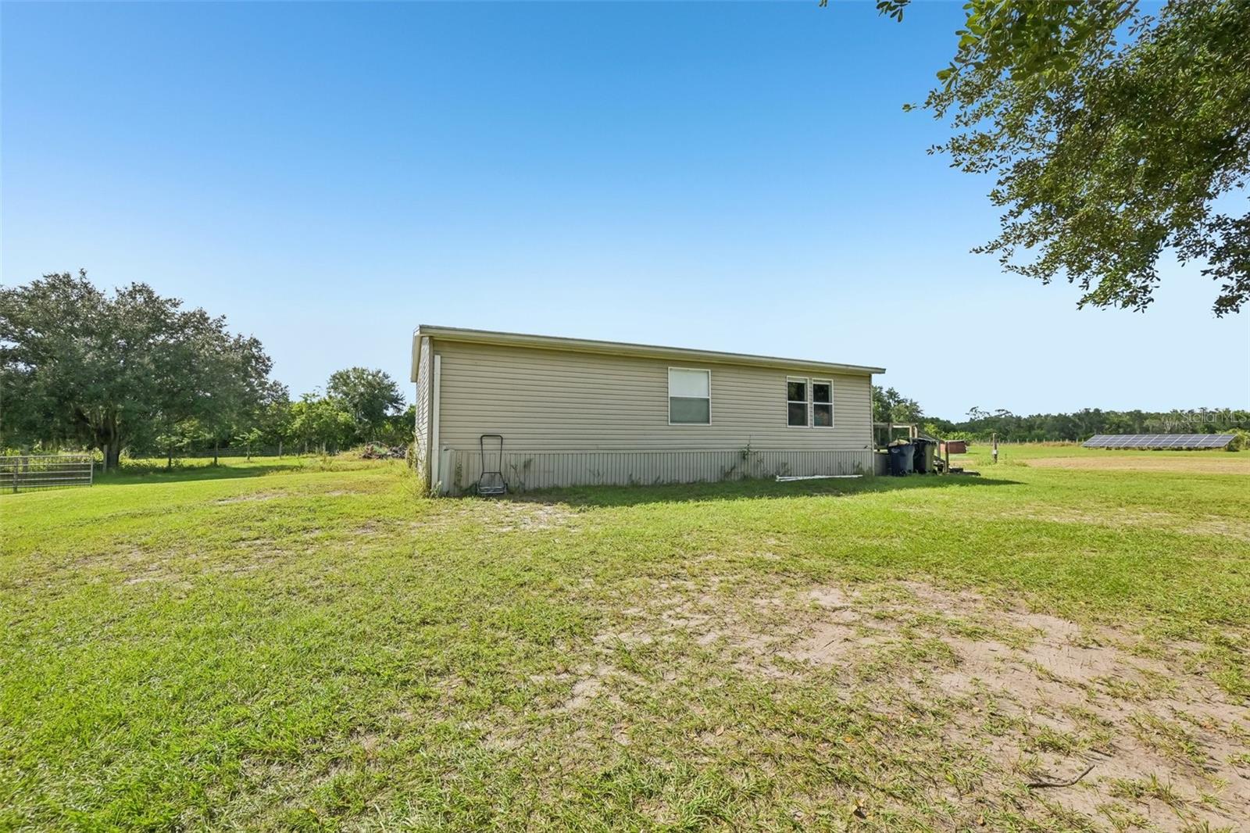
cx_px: 625
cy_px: 416
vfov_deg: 81.2
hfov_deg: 104.3
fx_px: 486
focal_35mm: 14
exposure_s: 1/1600
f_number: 8
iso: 400
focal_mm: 14
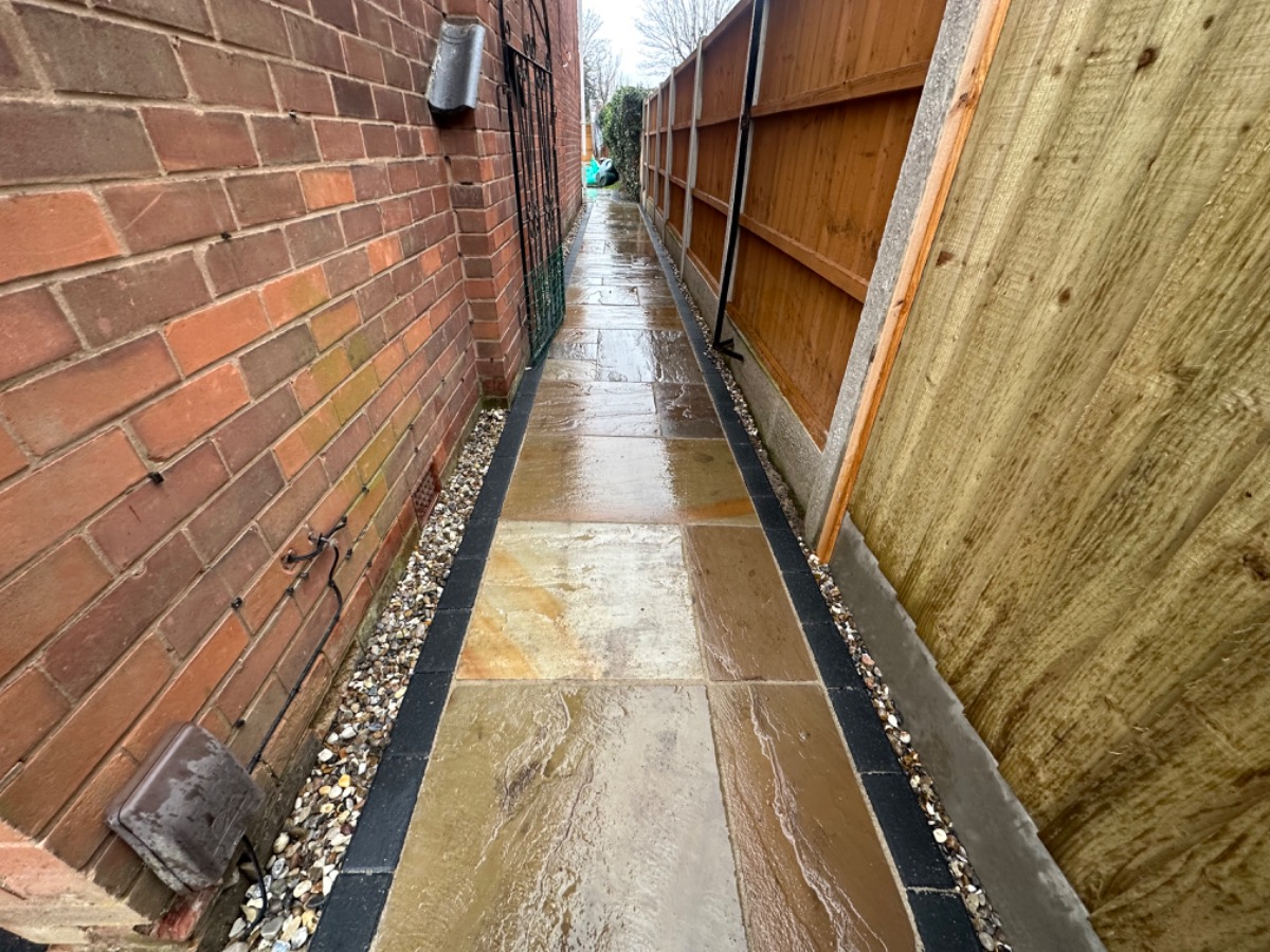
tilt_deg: -32.7
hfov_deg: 102.1
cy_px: 476
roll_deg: -2.0
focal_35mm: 14
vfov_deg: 85.7
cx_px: 635
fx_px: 514
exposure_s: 1/99
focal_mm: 2.22
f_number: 2.2
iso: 125
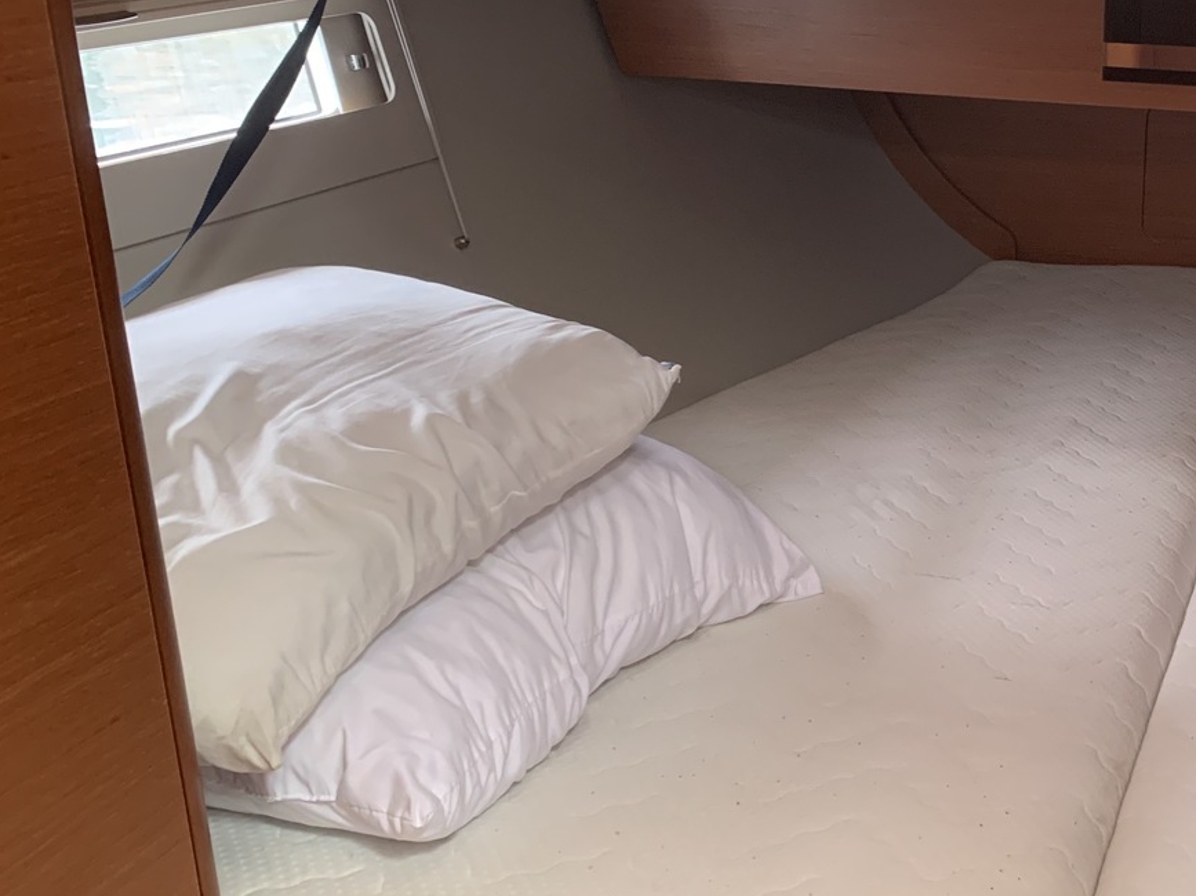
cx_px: 1083
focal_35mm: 48
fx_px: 1658
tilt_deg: -18.8
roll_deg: -3.2
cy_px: 383
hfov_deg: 37.0
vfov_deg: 30.2
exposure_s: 1/60
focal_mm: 4.25
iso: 200
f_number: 1.8
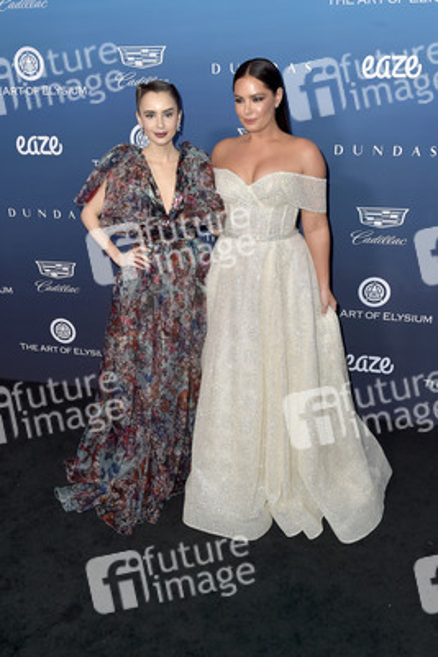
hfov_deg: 45.0
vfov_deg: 63.6
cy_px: 328
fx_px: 529
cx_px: 219
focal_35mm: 29
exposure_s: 1/250
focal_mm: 29
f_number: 5.6
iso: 320
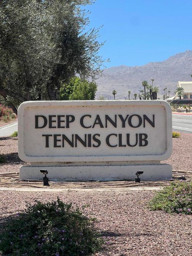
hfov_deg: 19.1
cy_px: 128
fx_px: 570
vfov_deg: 25.3
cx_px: 96
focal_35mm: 77
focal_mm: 9
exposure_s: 1/528
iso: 32
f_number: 2.8
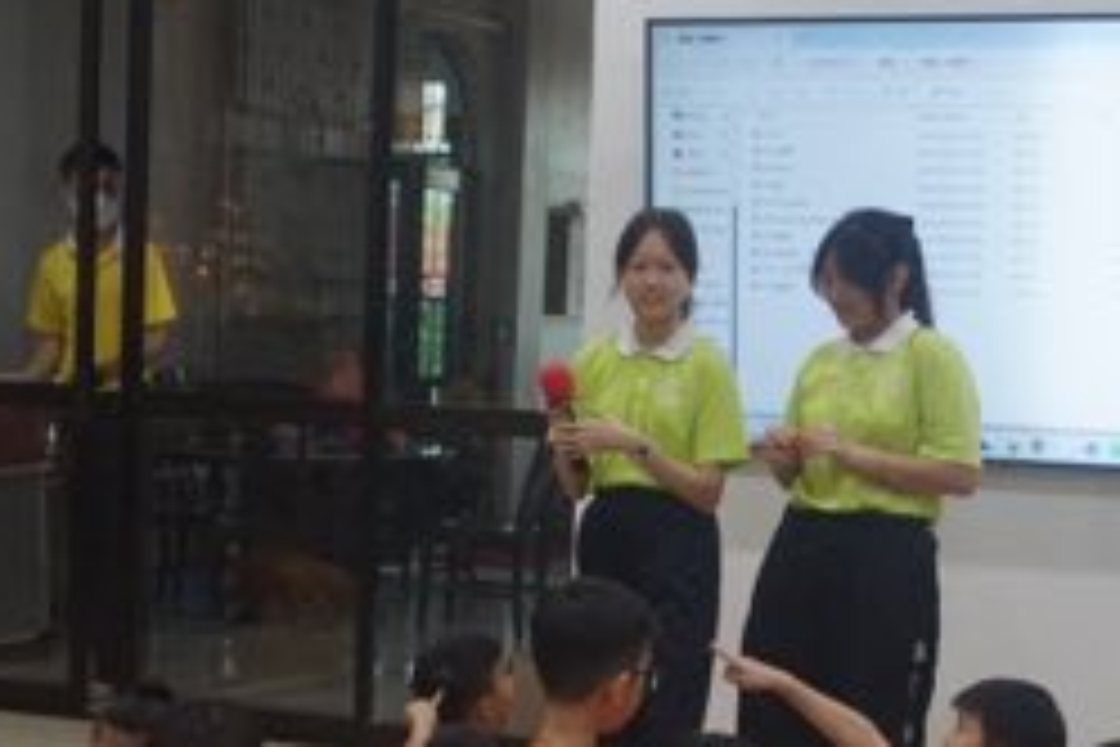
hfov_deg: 24.2
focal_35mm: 84
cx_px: 549
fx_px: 2612
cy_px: 603
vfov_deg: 16.1
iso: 2500
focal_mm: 29
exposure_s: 1/160
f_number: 4.5
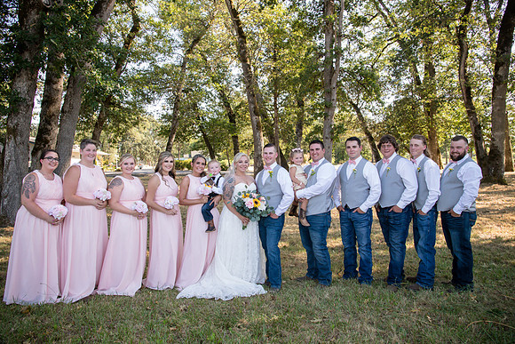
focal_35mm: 28
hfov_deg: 65.5
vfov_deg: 46.4
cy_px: 172
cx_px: 258
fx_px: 401
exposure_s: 1/320
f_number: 9
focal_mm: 28
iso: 2000
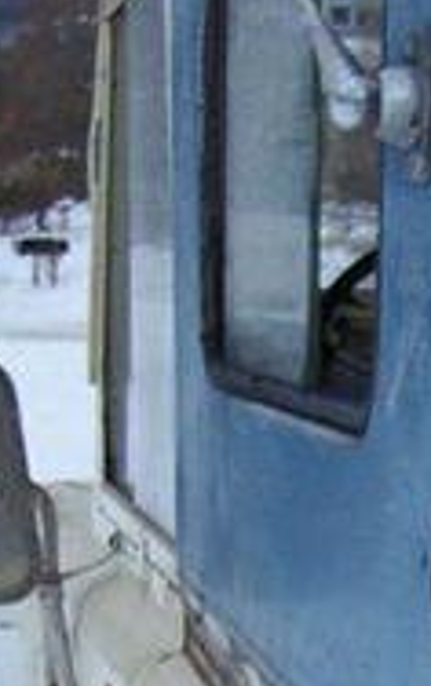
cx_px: 413
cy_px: 726
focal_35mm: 148
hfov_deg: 8.8
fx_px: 2773
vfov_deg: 13.9
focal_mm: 6.5
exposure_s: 1/196
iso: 100
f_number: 3.5
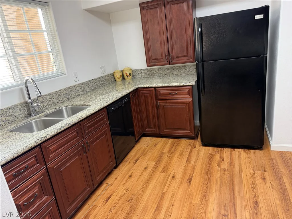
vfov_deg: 56.8
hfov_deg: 71.6
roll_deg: +7.7
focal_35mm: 24
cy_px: 110
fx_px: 202
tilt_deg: -17.9
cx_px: 146
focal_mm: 6.76
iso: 200
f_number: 1.78
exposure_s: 1/60
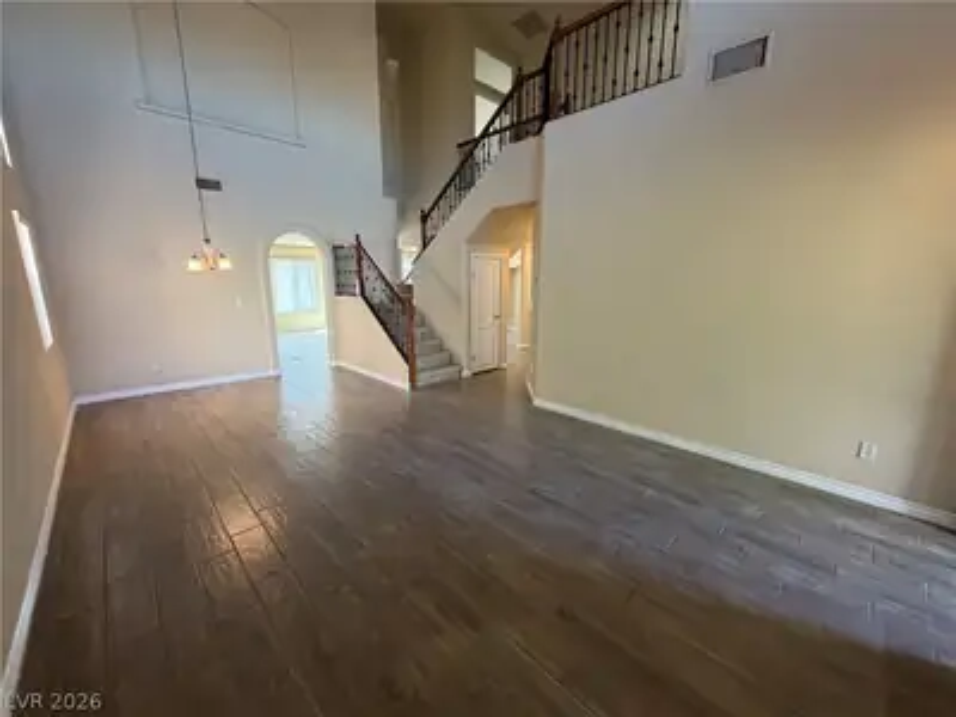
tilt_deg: -10.5
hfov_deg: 102.1
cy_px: 358
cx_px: 478
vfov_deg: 85.7
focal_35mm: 14
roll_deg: +1.1
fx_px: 387
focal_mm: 2.22
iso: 200
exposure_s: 1/60
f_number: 2.2
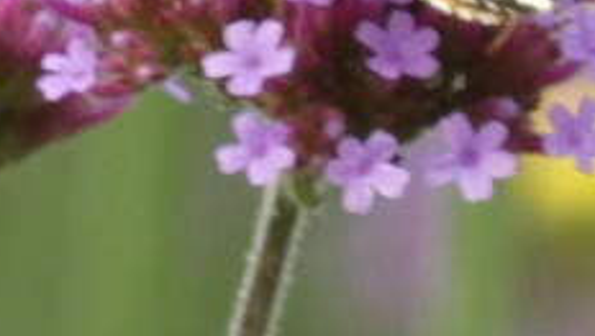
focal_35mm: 1926
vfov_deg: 0.6
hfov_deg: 1.1
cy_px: -256
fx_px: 30415
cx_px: 410
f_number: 5.6
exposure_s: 1/100
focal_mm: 115
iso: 200
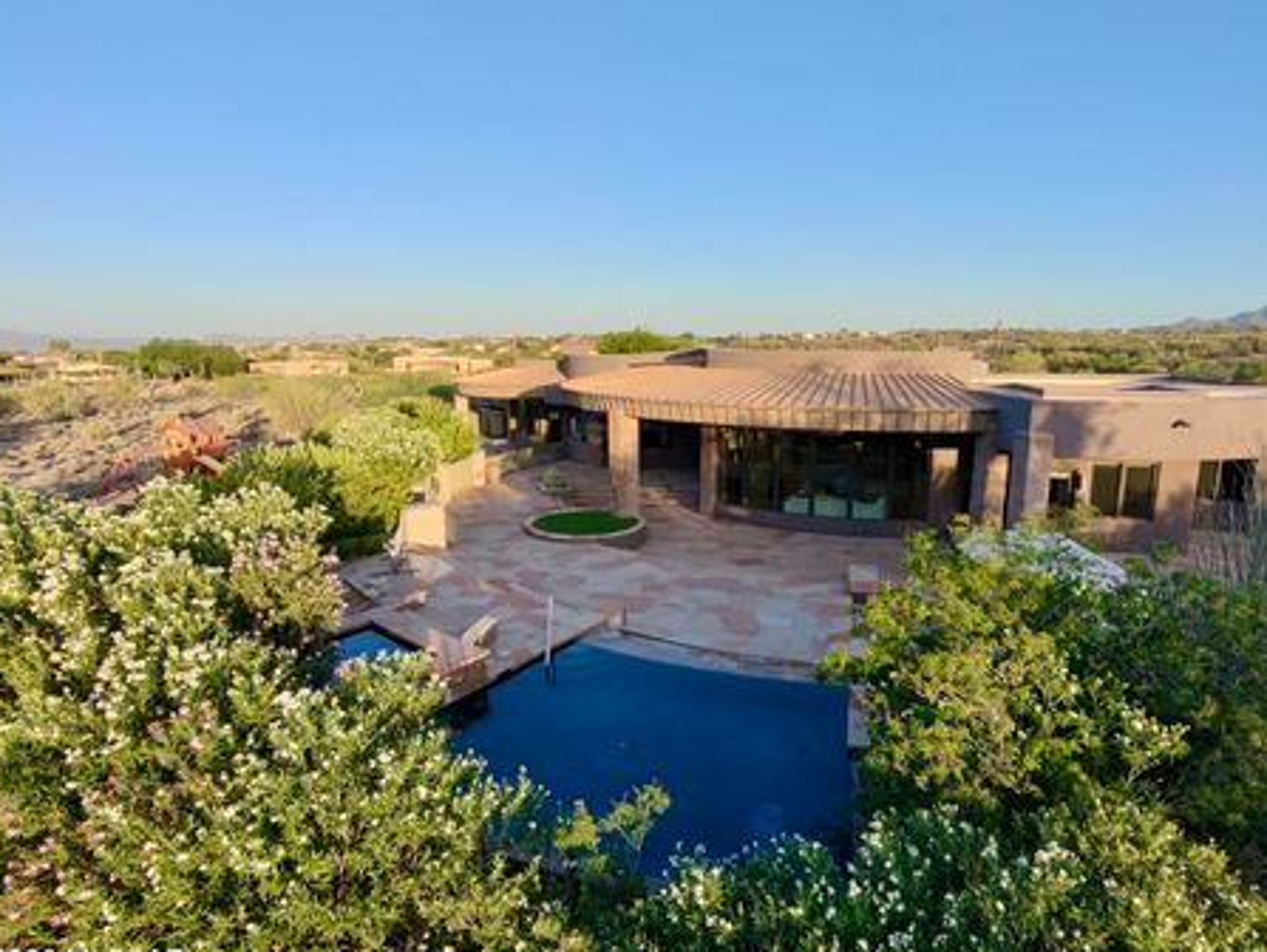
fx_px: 696
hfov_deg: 84.5
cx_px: 675
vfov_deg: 68.8
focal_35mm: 19
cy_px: 477
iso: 100
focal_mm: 17
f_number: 2.8
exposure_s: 1/339
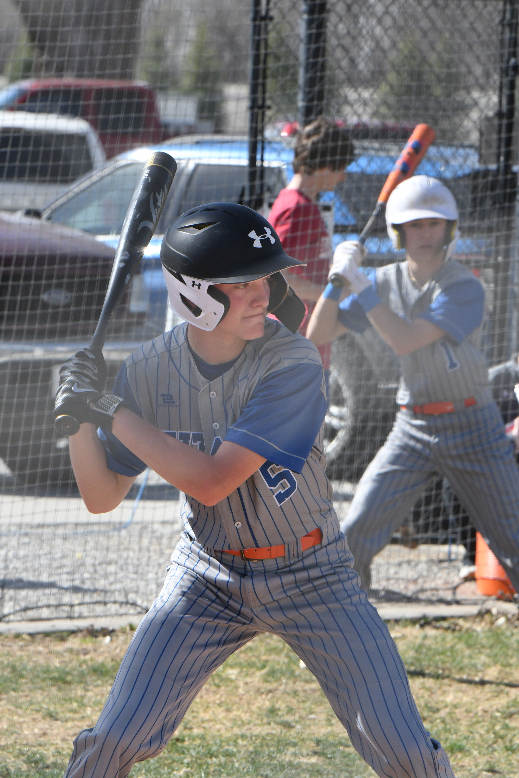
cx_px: 256
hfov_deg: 4.2
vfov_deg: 6.4
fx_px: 7006
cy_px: 407
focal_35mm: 324
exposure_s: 1/1000
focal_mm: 200
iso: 1000
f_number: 10
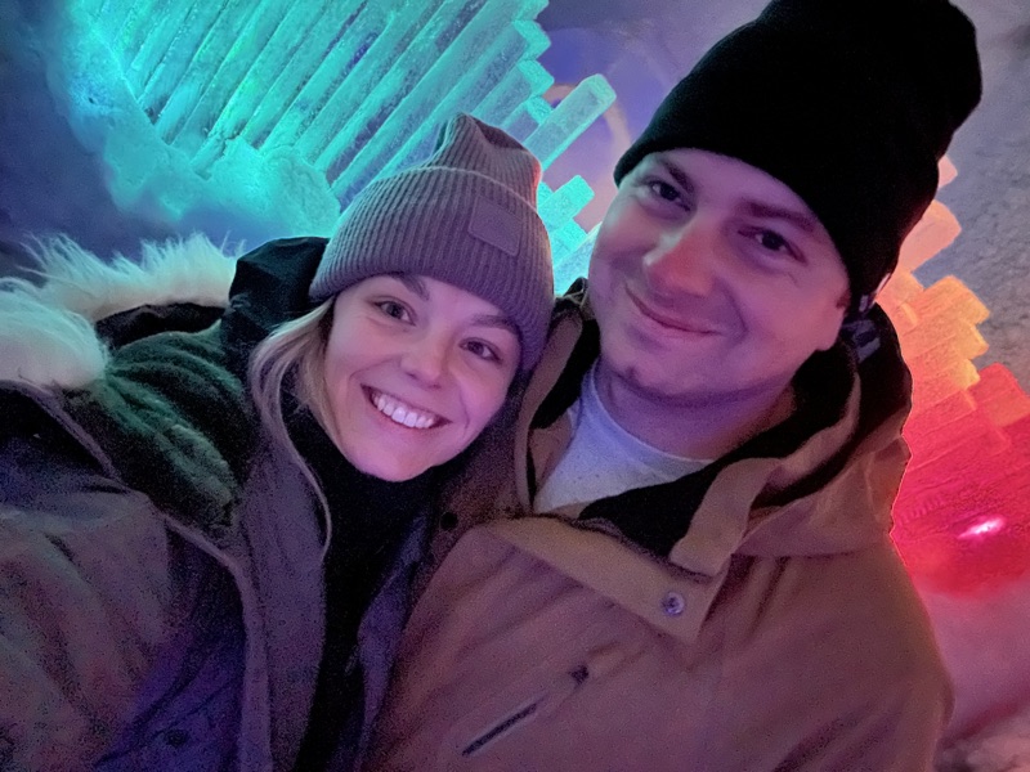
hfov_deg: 73.9
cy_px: 386
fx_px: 684
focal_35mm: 23
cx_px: 515
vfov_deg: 58.9
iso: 4000
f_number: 1.9
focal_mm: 2.69
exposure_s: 1/15
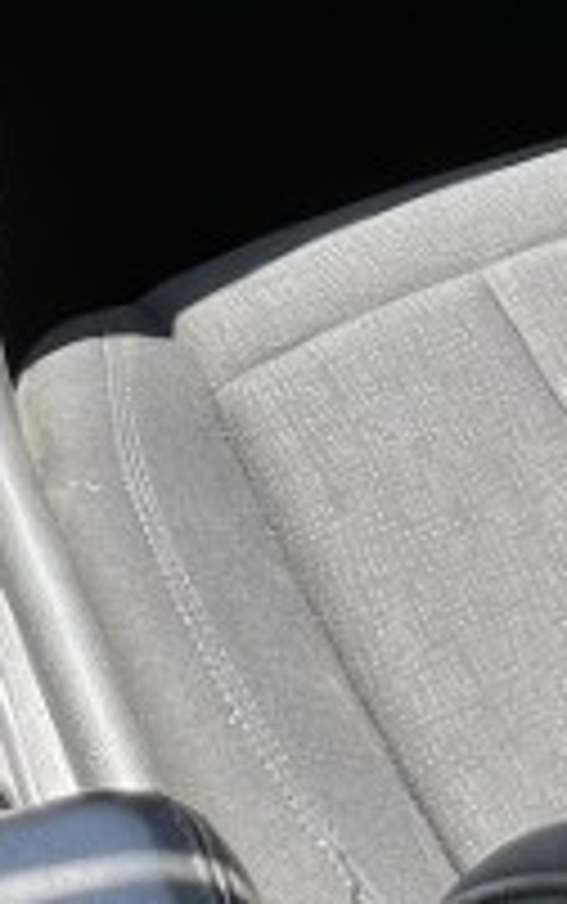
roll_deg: -5.8
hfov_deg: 20.1
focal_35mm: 64
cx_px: 472
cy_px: -227
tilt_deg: -23.5
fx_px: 1579
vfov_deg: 27.4
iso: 32
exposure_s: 1/139
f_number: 1.8
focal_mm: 1.57
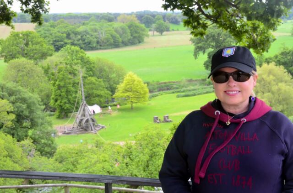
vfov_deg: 22.5
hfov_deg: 33.5
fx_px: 487
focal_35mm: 60
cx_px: 146
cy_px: 96
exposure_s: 1/25
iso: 200
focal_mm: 40
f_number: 16
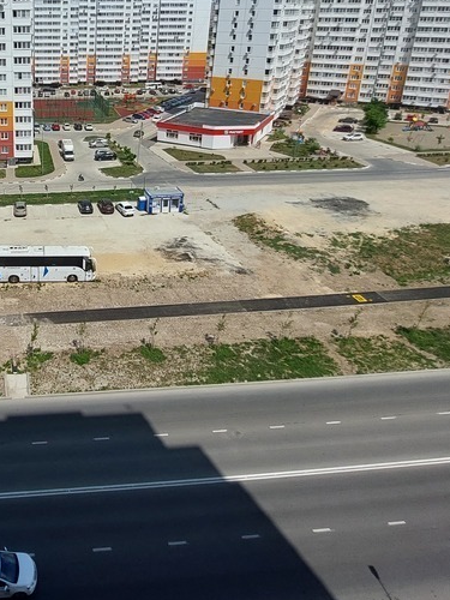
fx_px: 451
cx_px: 54
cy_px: 167
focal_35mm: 26
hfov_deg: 48.1
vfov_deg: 64.2
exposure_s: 1/4033
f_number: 2.2
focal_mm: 1.74
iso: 50
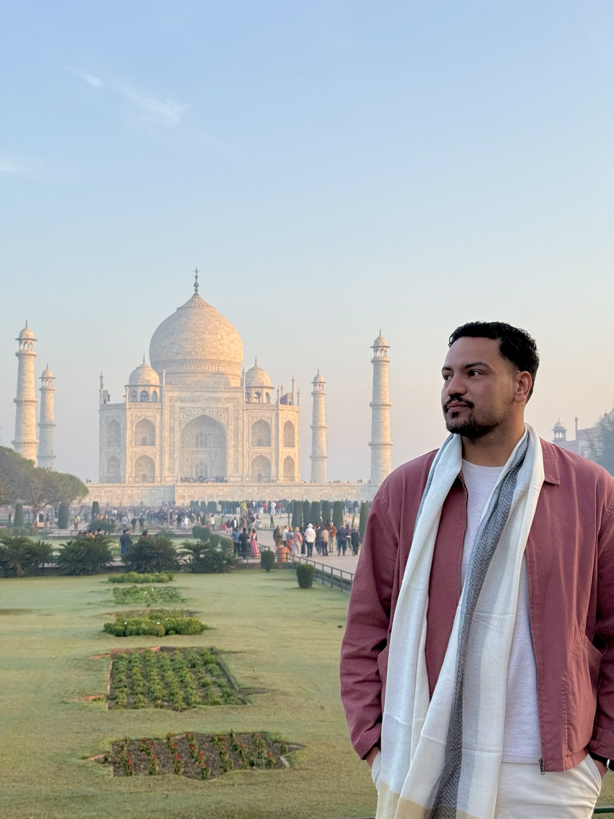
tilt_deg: +4.4
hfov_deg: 30.3
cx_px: 307
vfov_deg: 39.7
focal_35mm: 48
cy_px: 410
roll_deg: -0.2
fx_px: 1135
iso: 80
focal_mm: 6.76
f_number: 1.78
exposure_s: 1/1429
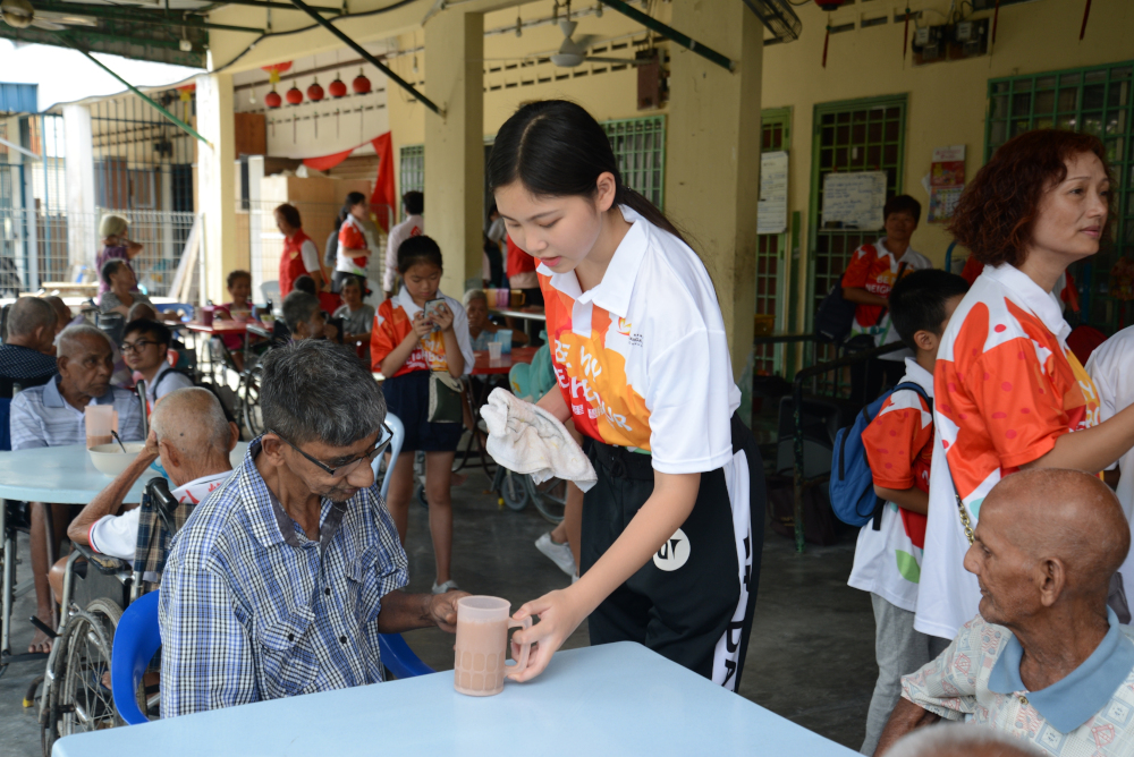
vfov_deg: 29.3
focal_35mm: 46
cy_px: 378
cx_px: 567
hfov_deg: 42.7
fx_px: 1450
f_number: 5
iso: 400
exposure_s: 1/160
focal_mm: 46
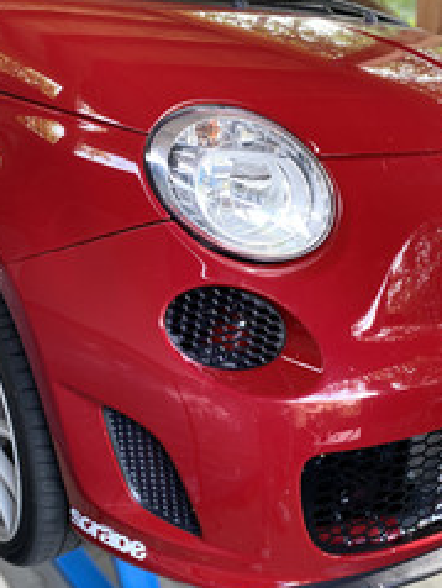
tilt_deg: -17.5
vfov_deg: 48.9
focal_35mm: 38
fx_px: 646
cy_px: 299
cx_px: 248
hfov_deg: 37.7
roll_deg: +0.3
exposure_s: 1/88
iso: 125
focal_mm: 4.25
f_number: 1.8
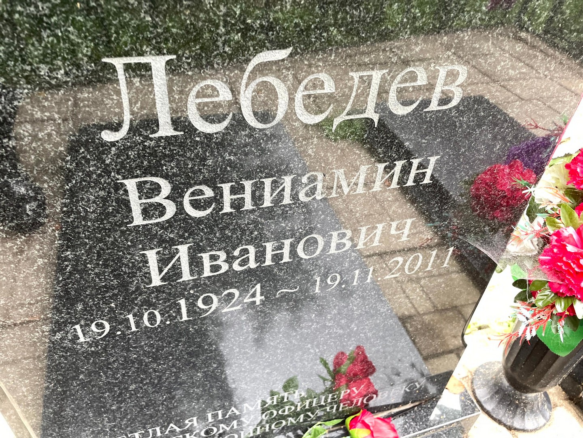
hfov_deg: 67.3
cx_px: 292
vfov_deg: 53.1
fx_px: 438
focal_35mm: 26
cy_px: 219
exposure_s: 1/115
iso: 125
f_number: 1.6
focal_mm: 4.2
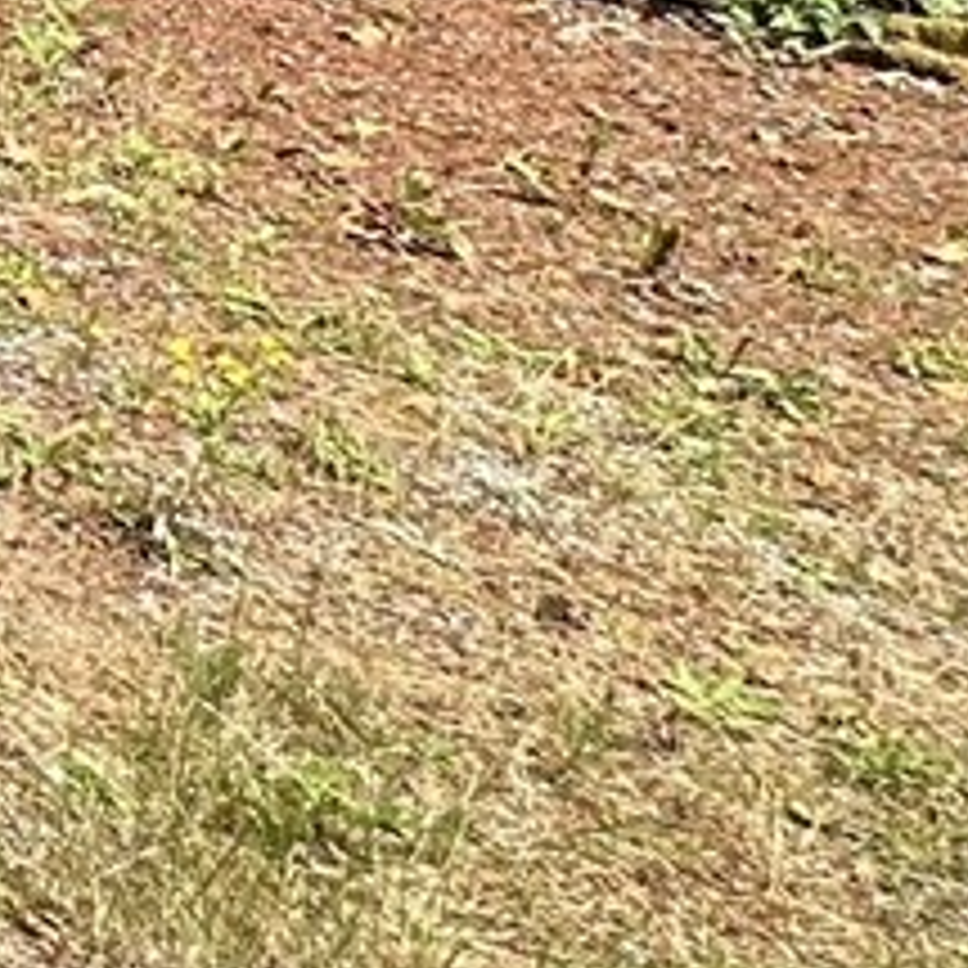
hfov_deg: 12.2
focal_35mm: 92
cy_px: -707
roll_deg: -1.2
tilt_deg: +1.4
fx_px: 2911
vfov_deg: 16.3
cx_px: -1706
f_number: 2.2
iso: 40
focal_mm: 2.22
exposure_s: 1/636
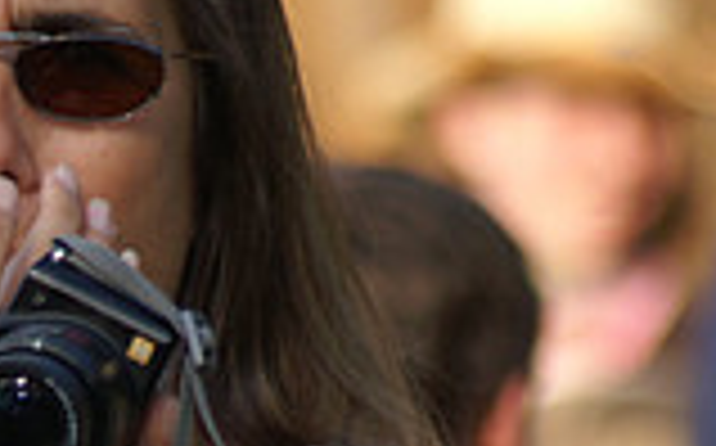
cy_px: 487
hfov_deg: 1.9
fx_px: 21734
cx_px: -45
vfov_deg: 1.2
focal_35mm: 1115
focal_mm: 200
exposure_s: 1/500
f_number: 5
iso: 250
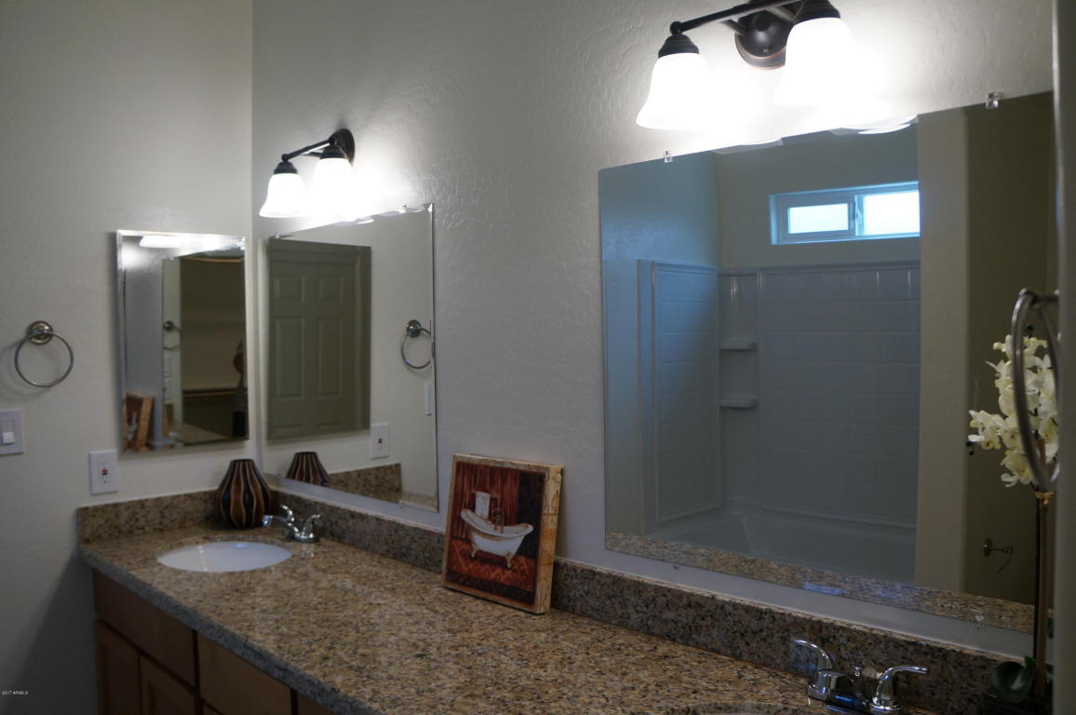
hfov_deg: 67.4
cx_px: 538
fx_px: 806
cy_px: 358
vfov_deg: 47.8
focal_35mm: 27
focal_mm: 18
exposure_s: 1/160
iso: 500
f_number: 4
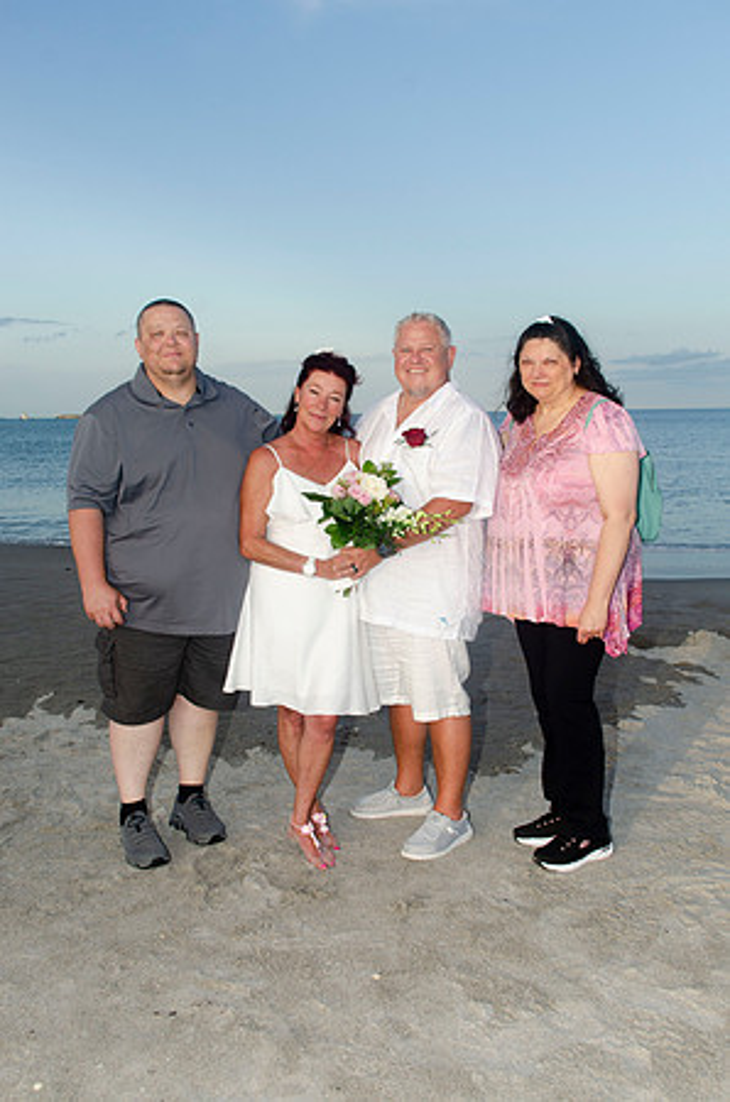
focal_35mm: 36
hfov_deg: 36.7
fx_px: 1100
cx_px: 365
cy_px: 551
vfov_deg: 53.2
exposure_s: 1/250
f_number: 8
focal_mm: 24
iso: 200
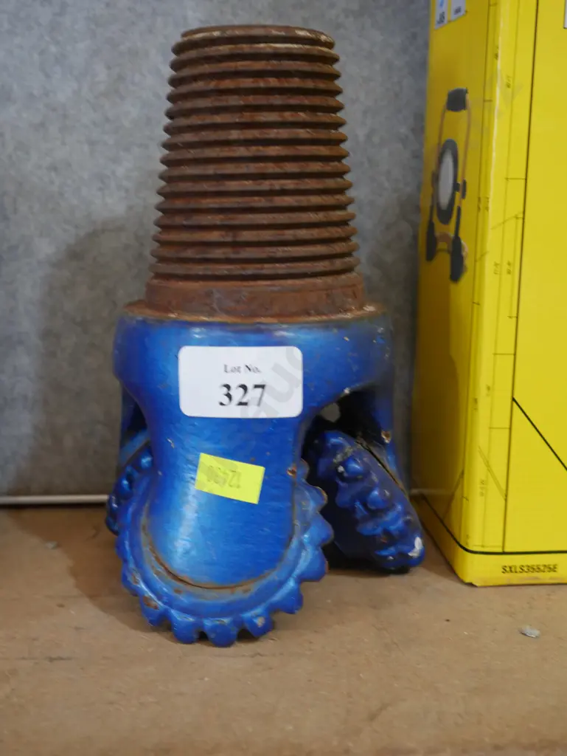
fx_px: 960
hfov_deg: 32.9
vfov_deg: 42.9
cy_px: 378
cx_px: 284
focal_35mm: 44
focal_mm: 22
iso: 1000
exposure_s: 1/60
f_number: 4.7
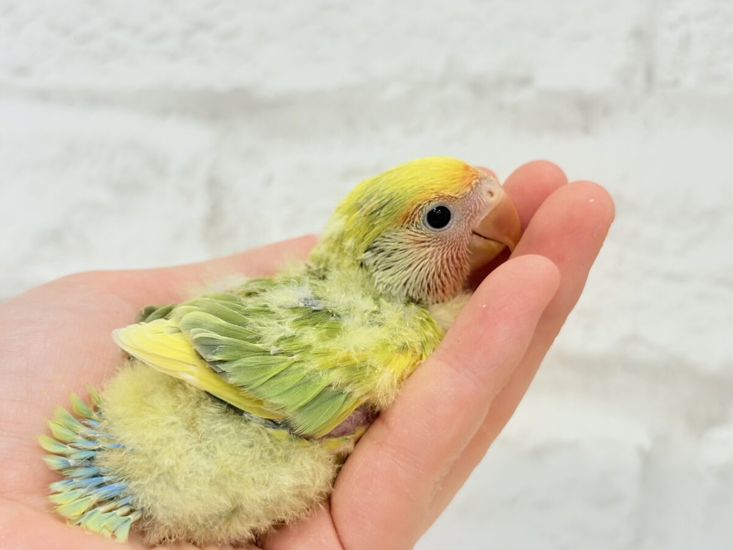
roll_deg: -2.0
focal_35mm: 52
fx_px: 1101
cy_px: 275
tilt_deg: -3.9
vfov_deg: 28.0
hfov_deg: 36.8
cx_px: 366
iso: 80
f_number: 1.6
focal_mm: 5.96
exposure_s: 1/100
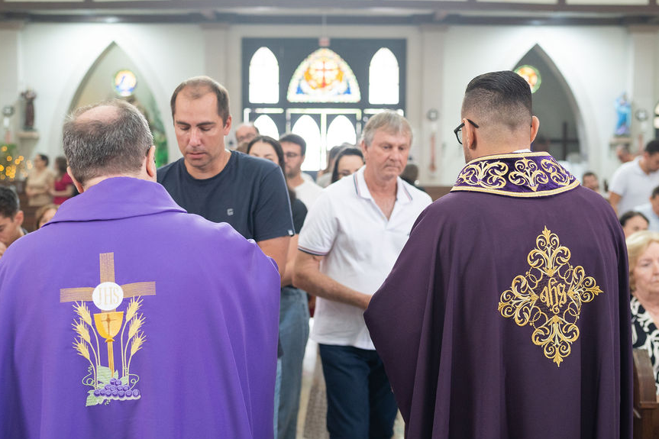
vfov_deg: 31.1
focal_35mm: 43
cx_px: 321
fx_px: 787
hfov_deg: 45.4
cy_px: 190
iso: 1600
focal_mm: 35
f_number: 2.8
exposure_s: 1/160
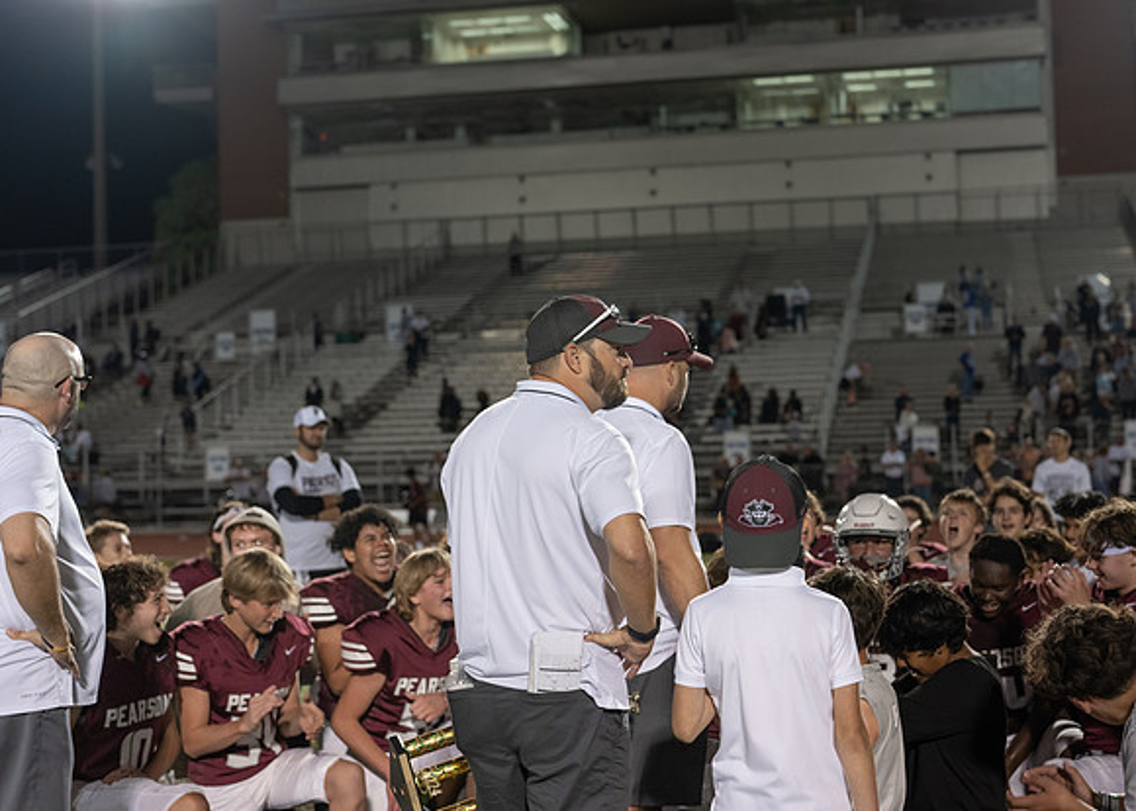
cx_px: 637
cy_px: 391
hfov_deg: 35.2
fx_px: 1788
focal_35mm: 55
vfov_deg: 25.5
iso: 1000
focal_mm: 50
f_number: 2.8
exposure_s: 1/320
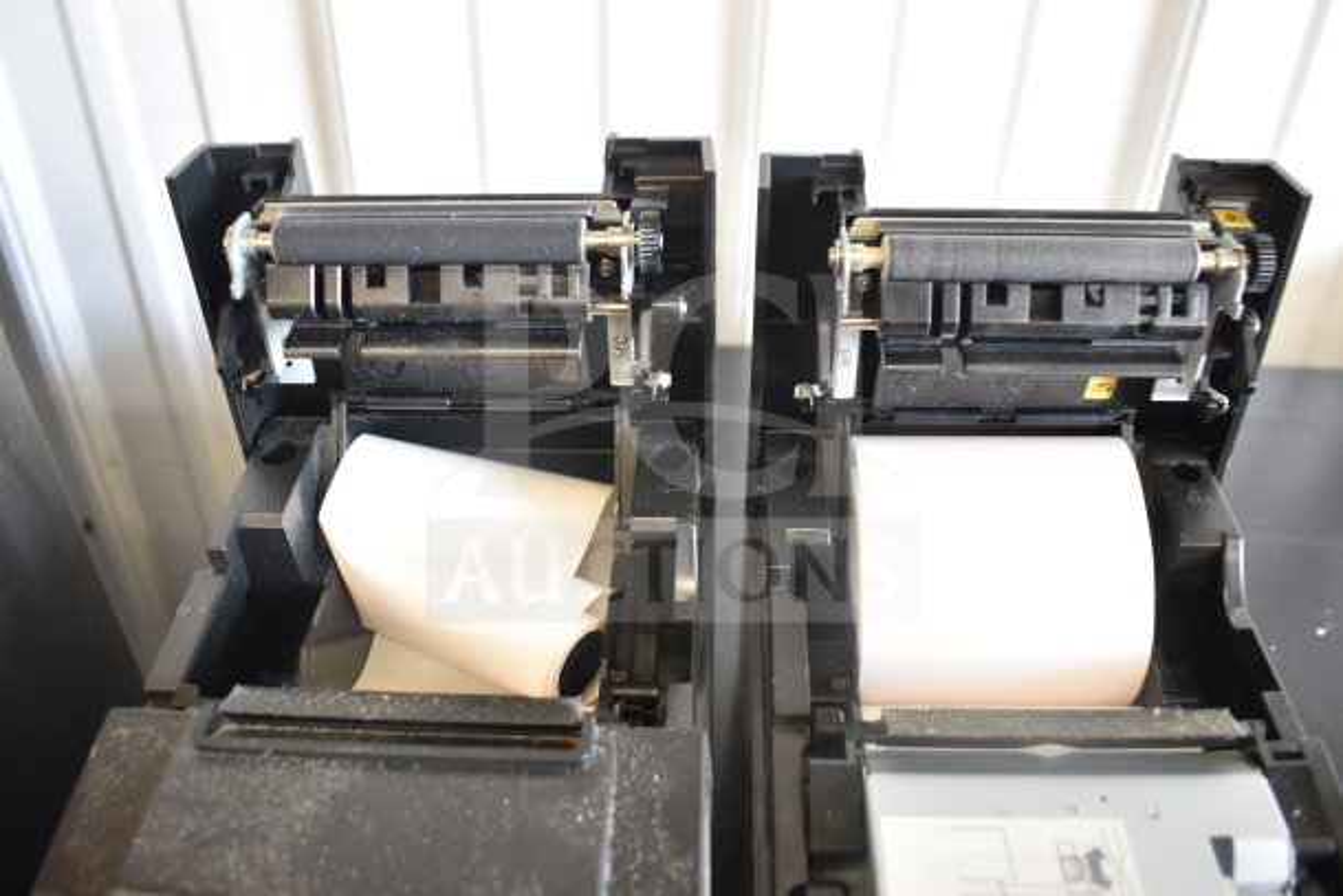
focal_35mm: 30
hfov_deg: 61.9
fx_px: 1119
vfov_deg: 43.6
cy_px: 448
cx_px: 672
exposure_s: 1/30
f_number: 3.5
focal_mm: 20
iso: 560
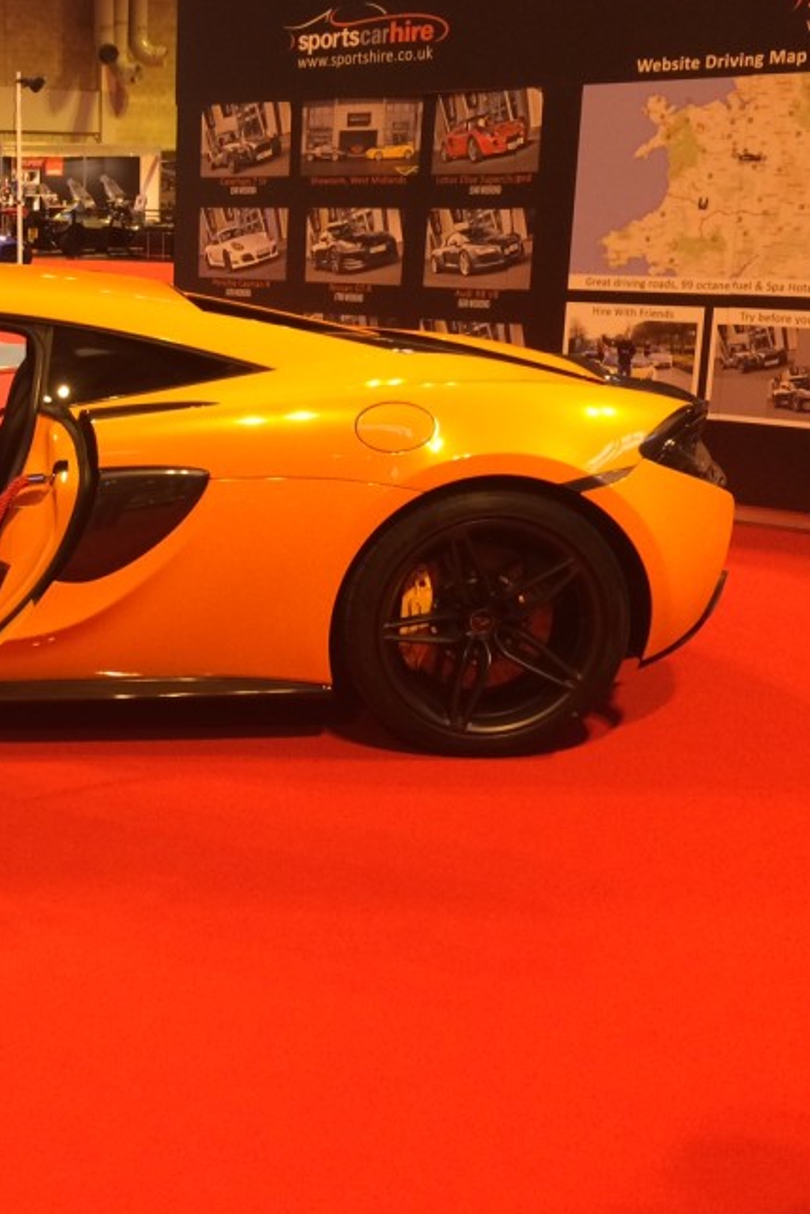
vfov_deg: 41.1
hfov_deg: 26.9
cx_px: 49
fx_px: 1619
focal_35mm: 48
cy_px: 585
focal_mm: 4.15
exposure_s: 1/33
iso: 160
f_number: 2.2
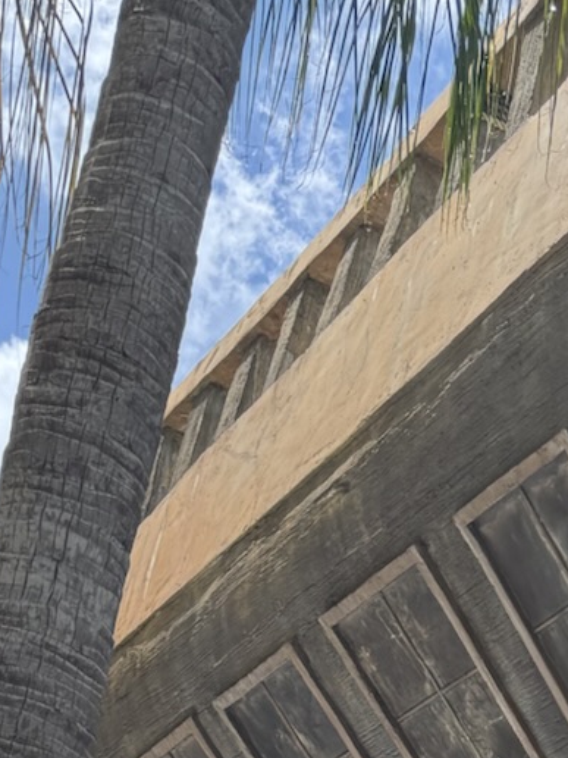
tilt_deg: +13.3
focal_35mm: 93
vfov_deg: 17.8
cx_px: 753
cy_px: 1277
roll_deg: -3.3
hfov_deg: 15.1
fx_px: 2035
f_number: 1.78
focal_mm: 6.76
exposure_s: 1/1250
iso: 80
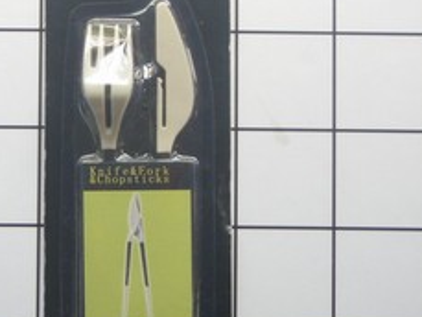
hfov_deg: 21.9
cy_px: 175
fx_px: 1086
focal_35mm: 89
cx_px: 140
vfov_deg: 16.6
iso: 200
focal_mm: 9.13
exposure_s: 1/20
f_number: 4
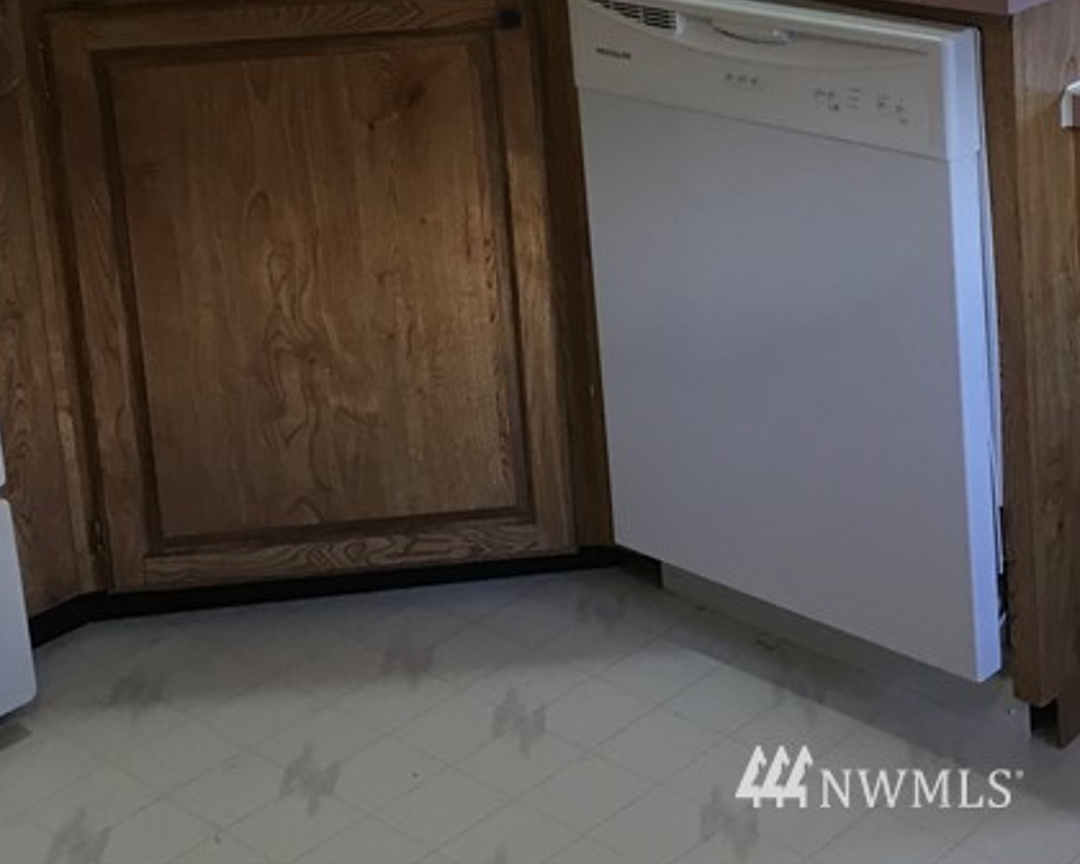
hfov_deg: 26.9
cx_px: 879
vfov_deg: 21.0
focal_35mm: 69
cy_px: -113
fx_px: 2206
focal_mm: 4.15
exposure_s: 1/30
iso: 64
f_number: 2.2
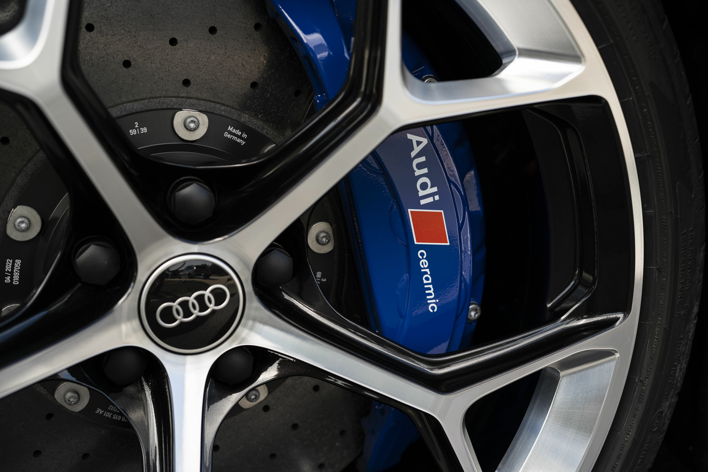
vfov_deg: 27.0
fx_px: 983
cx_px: 354
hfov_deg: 39.6
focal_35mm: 50
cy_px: 236
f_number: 2.8
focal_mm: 50
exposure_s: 1/250
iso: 50
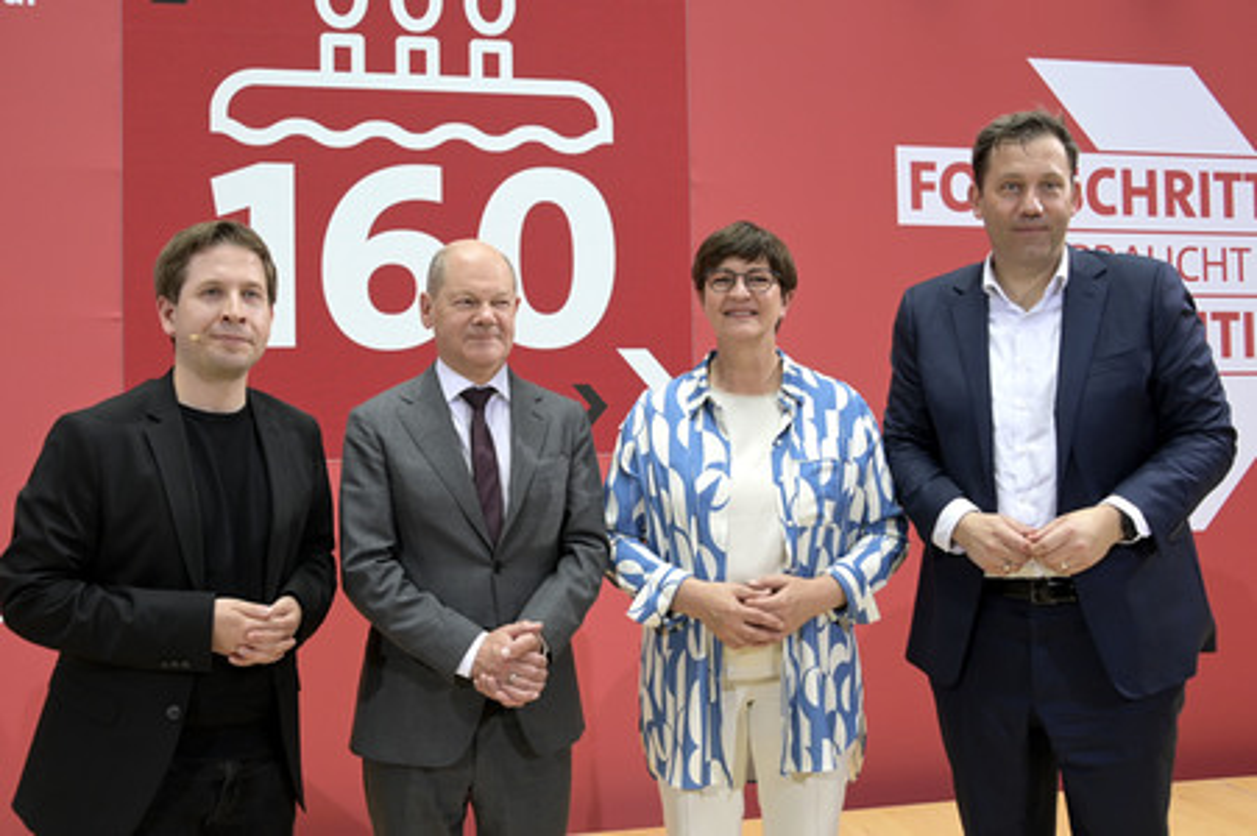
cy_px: 418
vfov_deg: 37.8
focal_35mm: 35
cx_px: 628
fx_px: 1221
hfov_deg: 54.5
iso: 3200
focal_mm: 35
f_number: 8
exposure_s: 1/400
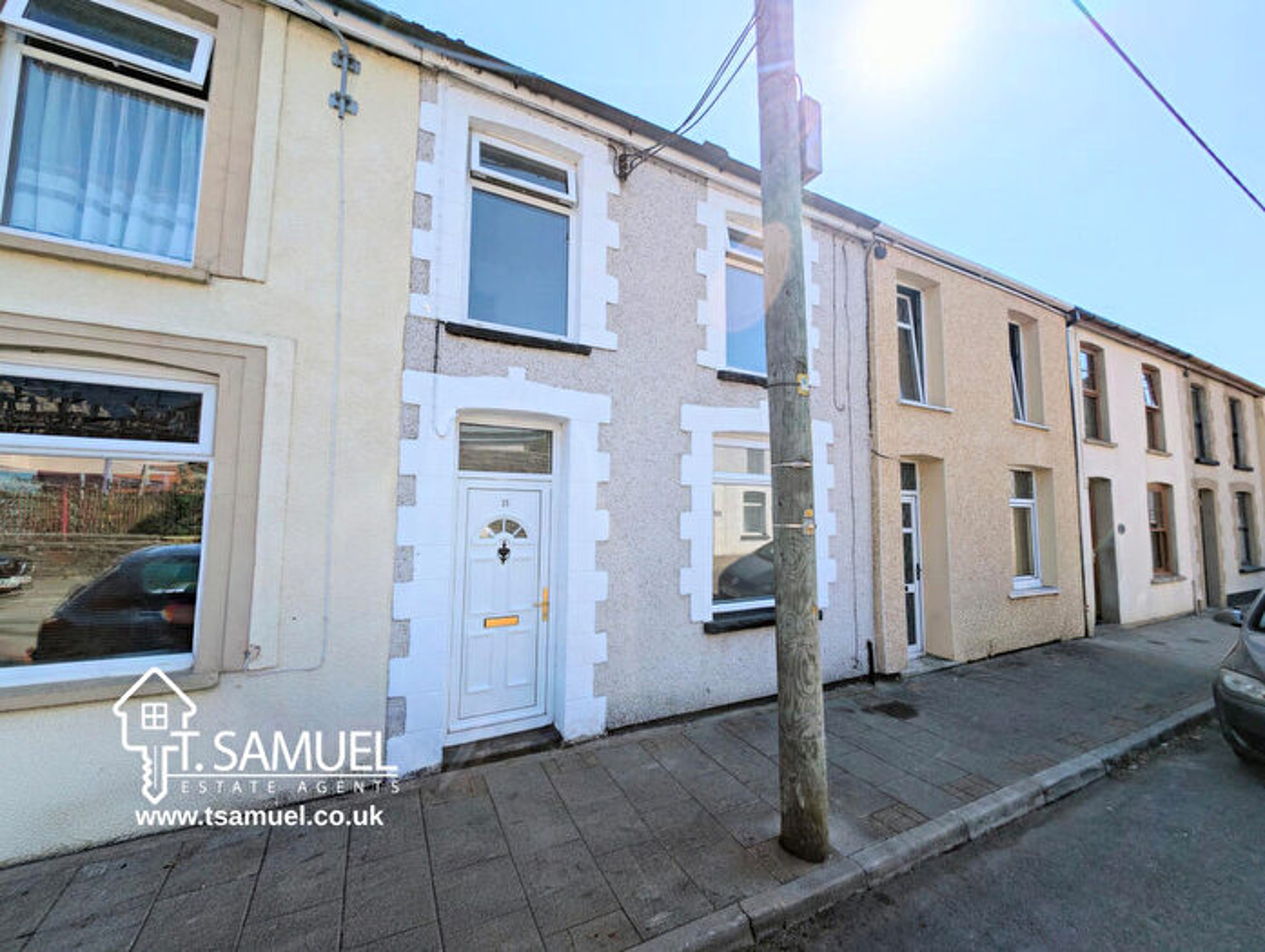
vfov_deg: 94.7
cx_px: 632
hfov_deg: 110.4
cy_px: 476
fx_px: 439
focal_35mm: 12
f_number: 1.95
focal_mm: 2.23
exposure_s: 1/4630
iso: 40
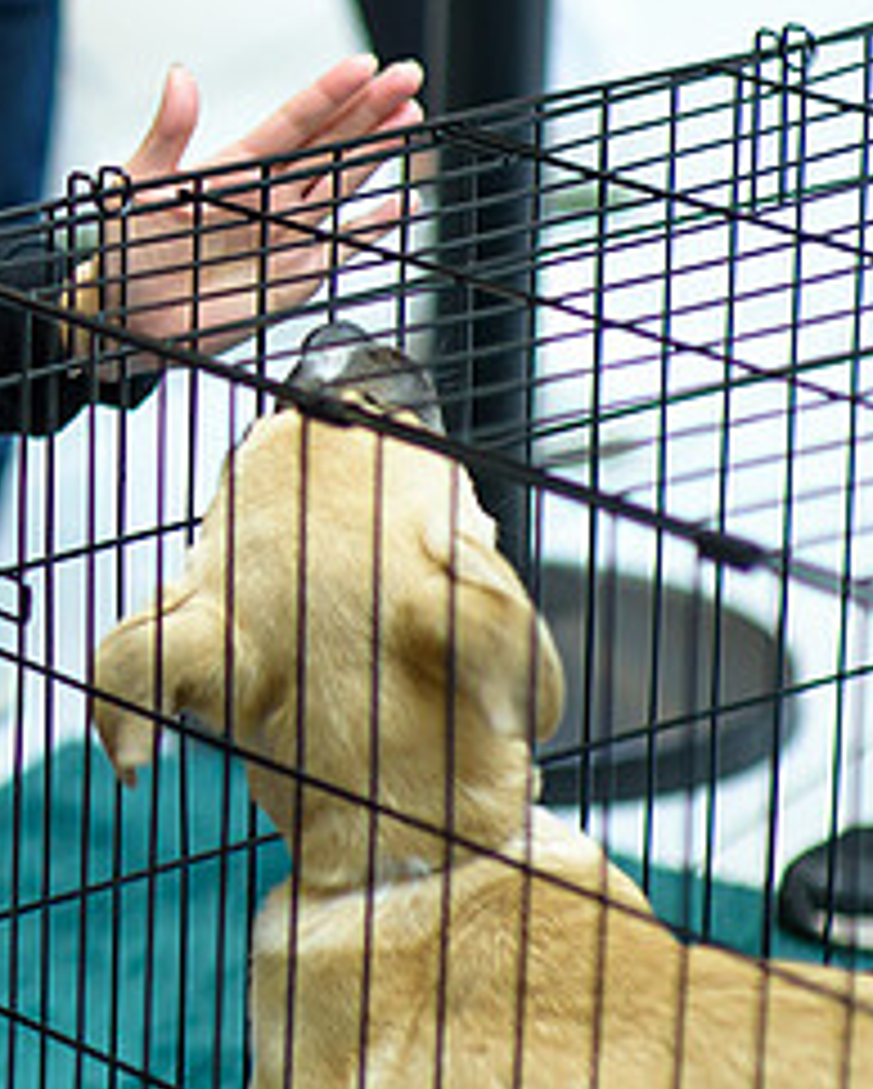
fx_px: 7935
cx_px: -560
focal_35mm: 246
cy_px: 174
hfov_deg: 6.2
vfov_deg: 7.8
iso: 800
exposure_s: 1/200
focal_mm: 85
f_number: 2.2
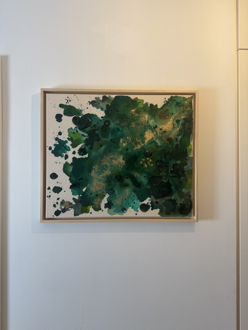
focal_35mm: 24
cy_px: 165
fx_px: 229
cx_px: 124
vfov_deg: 71.6
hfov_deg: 56.8
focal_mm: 6.76
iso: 125
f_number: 1.78
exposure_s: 1/100
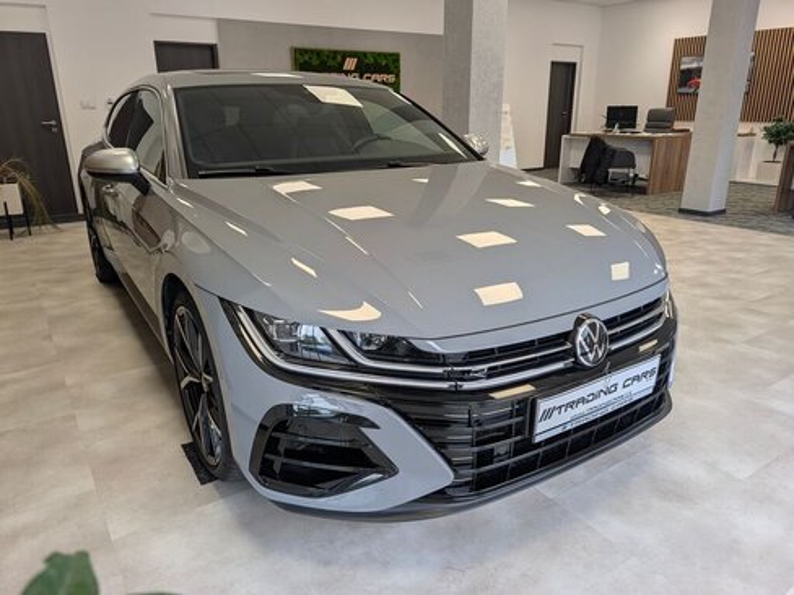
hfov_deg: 71.6
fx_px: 550
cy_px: 298
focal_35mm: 24
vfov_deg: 56.8
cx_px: 397
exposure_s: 1/277
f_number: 1.68
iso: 25
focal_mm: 6.9
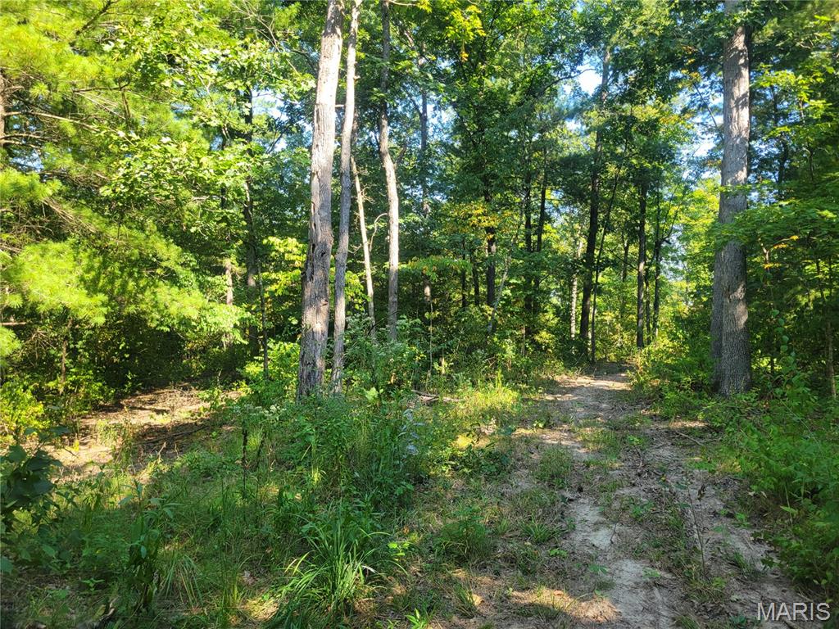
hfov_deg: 67.3
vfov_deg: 53.1
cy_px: 314
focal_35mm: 26
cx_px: 420
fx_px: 630
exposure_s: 1/284
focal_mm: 5.4
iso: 40
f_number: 1.8
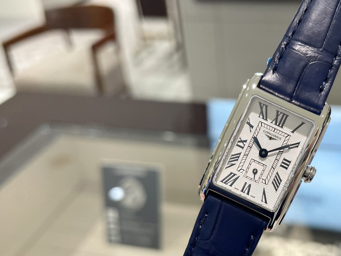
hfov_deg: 47.8
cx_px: 240
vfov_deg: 37.4
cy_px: 165
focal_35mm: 38
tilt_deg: -34.3
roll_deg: +3.3
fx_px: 374
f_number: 1.6
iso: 100
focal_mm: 4.2
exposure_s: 1/120
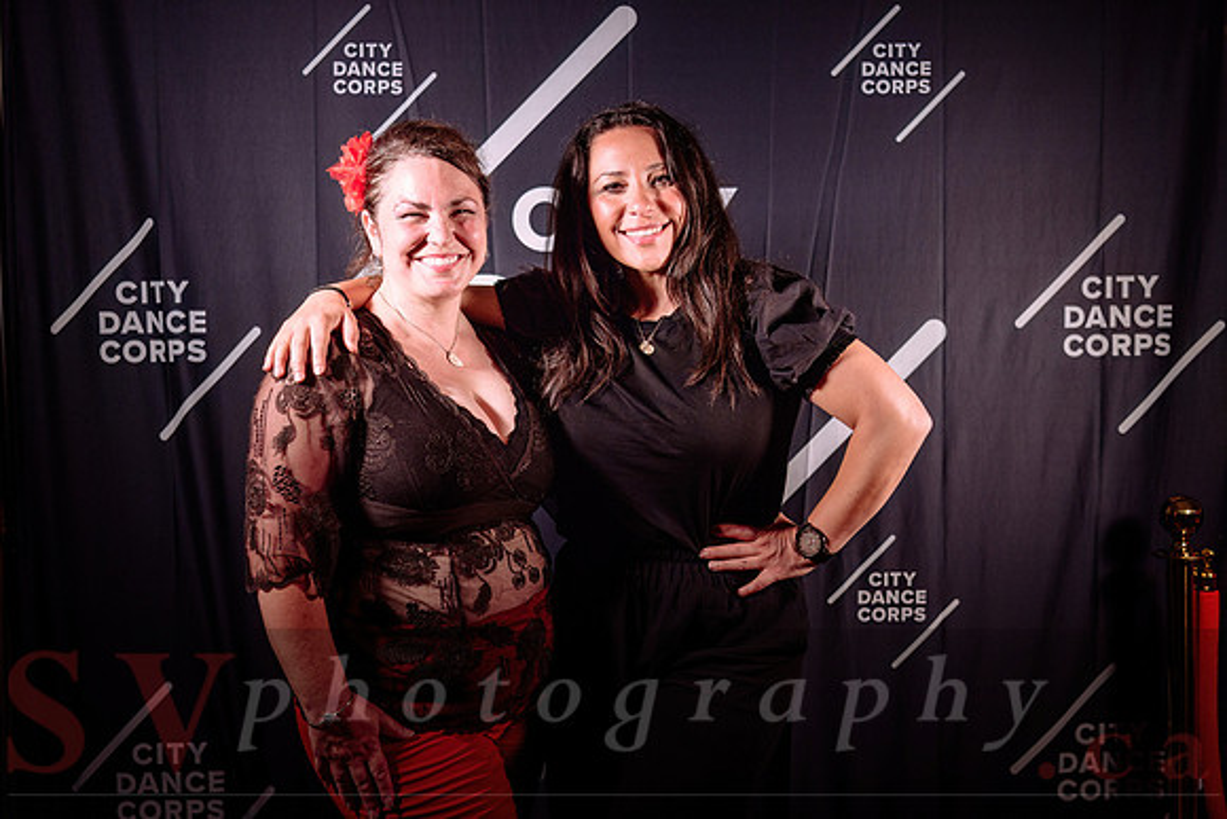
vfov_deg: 35.7
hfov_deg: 51.5
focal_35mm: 37
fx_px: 1271
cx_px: 635
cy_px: 395
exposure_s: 1/80
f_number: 3.2
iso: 1000
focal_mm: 36
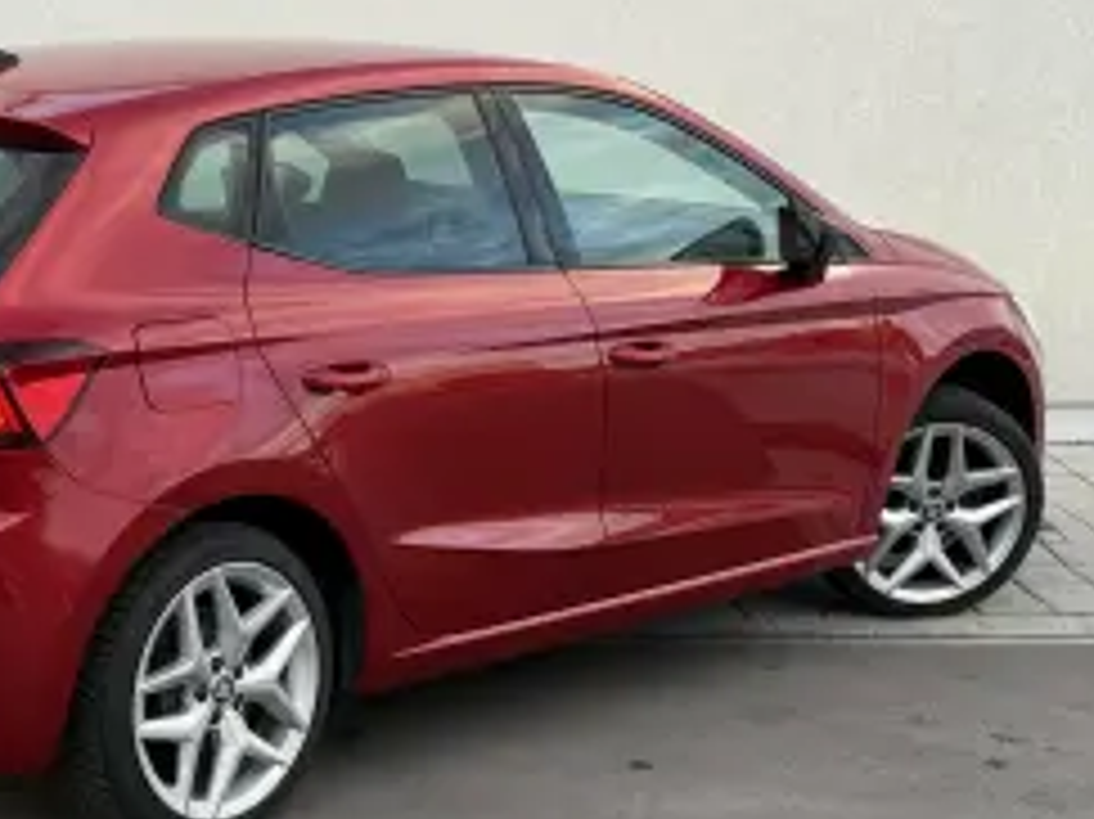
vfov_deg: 18.6
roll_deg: -0.5
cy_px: 441
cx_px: 275
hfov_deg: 24.5
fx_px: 2495
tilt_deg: -11.2
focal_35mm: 79
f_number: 1.78
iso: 50
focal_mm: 6.76
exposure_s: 1/157
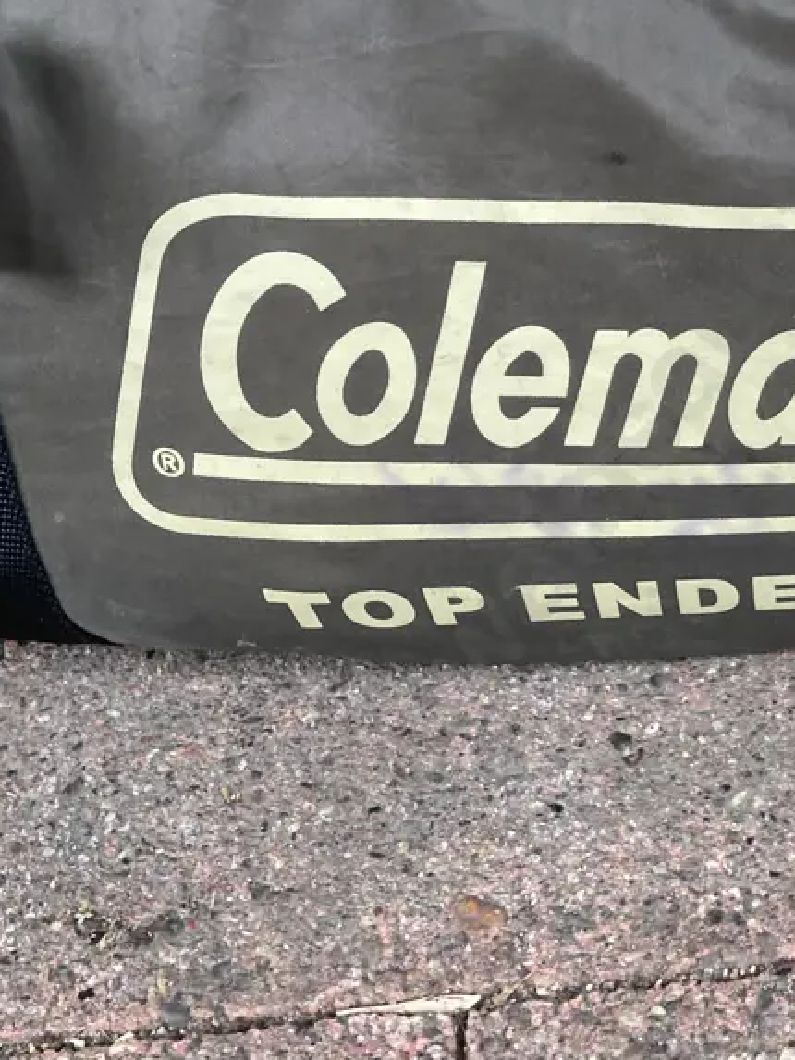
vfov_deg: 38.1
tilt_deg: -36.4
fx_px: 1531
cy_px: 455
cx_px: 629
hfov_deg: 28.5
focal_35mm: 50
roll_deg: +7.4
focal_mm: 3.99
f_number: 1.8
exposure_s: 1/60
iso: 200
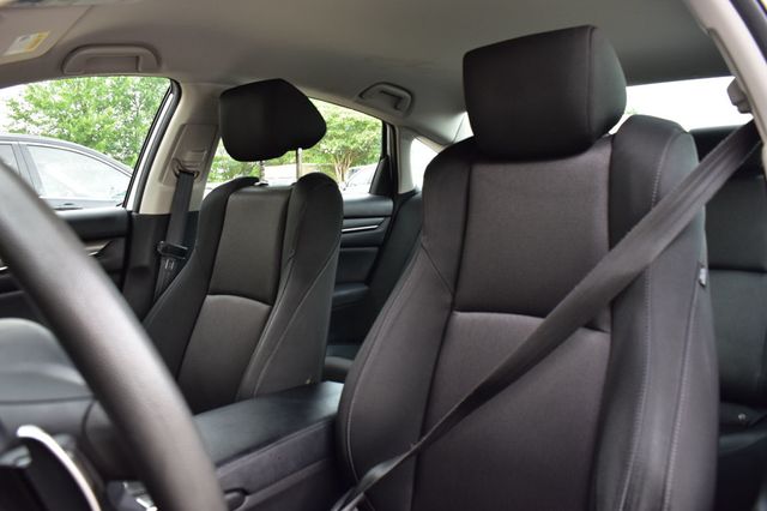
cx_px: 384
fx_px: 639
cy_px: 256
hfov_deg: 62.0
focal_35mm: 30
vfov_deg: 43.6
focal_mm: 20
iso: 400
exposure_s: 1/25
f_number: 7.1
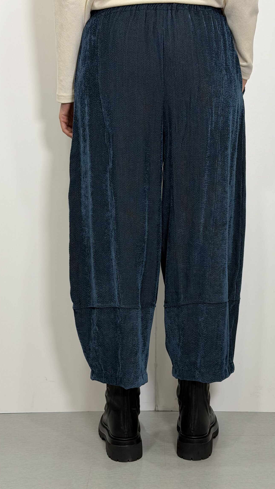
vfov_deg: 36.0
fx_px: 752
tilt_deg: -8.0
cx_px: 164
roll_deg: -0.1
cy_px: 239
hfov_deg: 20.7
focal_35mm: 58
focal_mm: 6.76
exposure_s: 1/100
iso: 50
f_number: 1.78
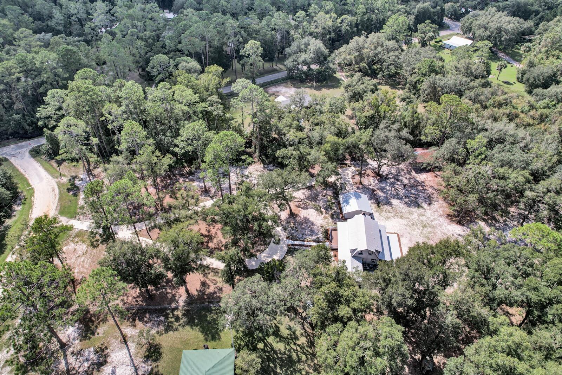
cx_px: 281
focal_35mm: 22
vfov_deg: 57.2
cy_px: 188
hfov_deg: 78.6
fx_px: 343
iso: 100
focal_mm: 8.4
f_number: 2.8
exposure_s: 1/240
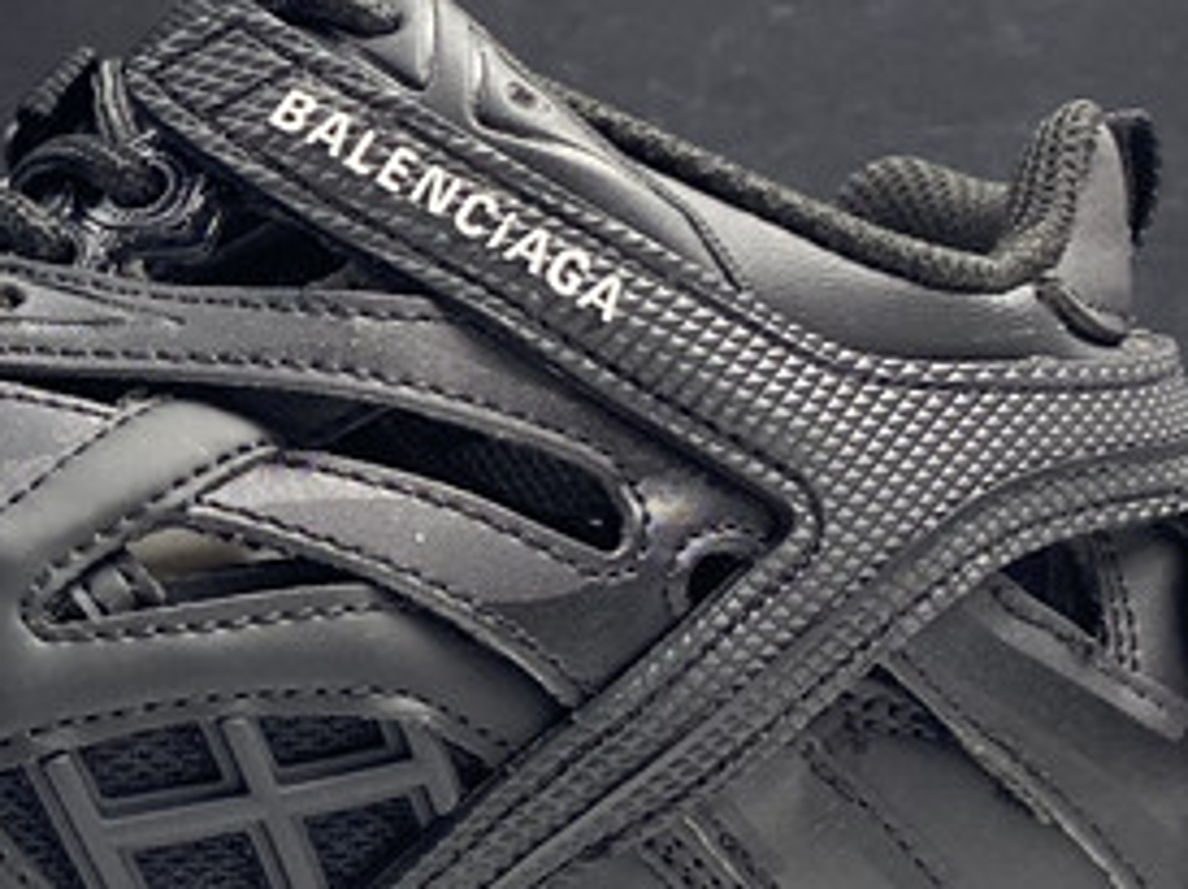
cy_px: 542
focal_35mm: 95
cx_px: -277
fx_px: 3257
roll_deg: +0.7
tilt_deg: +1.5
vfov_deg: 15.5
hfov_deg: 19.4
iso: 80
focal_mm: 4.25
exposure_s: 1/100
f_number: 1.8
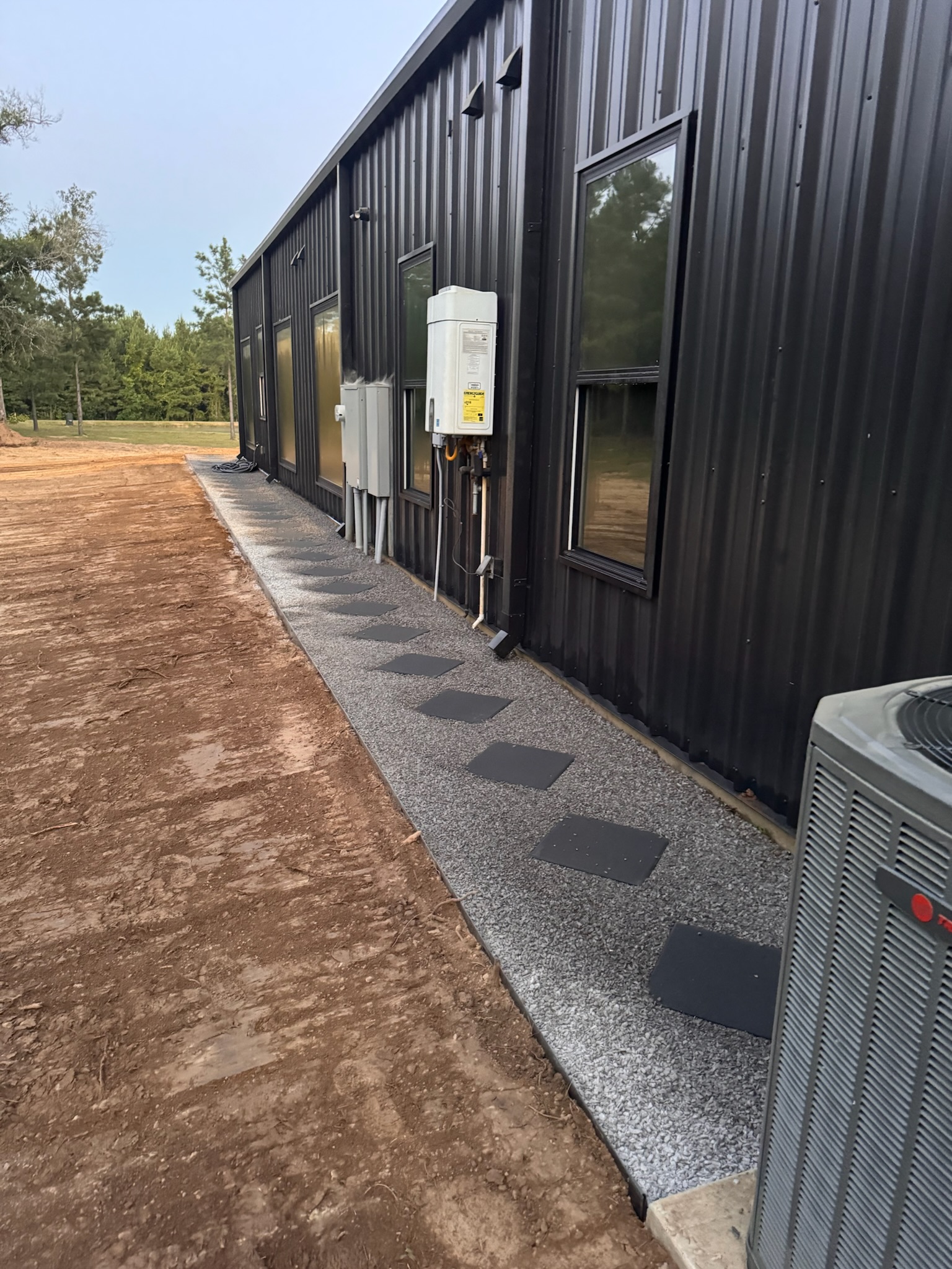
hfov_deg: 56.8
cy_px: 634
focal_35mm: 24
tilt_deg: -12.6
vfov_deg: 71.6
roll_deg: +1.4
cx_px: 476
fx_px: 880
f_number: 1.78
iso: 1000
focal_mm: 6.76
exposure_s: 1/35
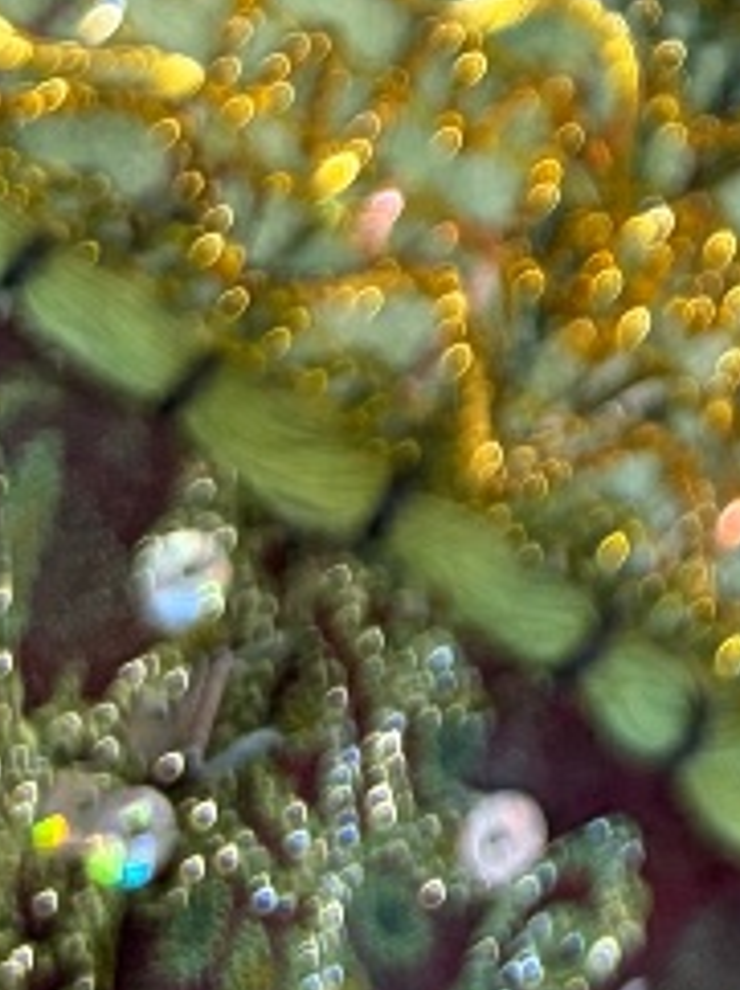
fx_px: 3683
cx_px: 1251
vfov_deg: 13.5
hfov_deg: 10.9
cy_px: -880
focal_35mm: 129
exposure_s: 1/50
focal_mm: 5.96
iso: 125
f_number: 1.6
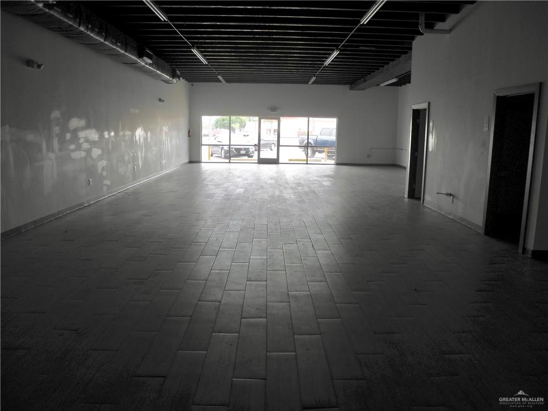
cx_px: 274
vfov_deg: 49.7
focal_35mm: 28
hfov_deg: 63.4
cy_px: 206
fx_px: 443
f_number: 2.8
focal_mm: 6
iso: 100
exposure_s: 1/125
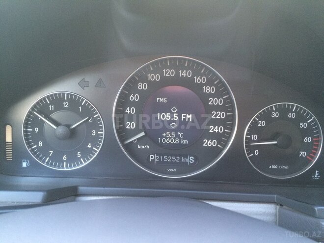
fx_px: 271
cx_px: 162
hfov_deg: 61.7
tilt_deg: -21.6
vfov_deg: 48.2
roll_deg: -3.3
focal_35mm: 29
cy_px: 122
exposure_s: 1/33
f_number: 2.2
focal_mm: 4.15
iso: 125
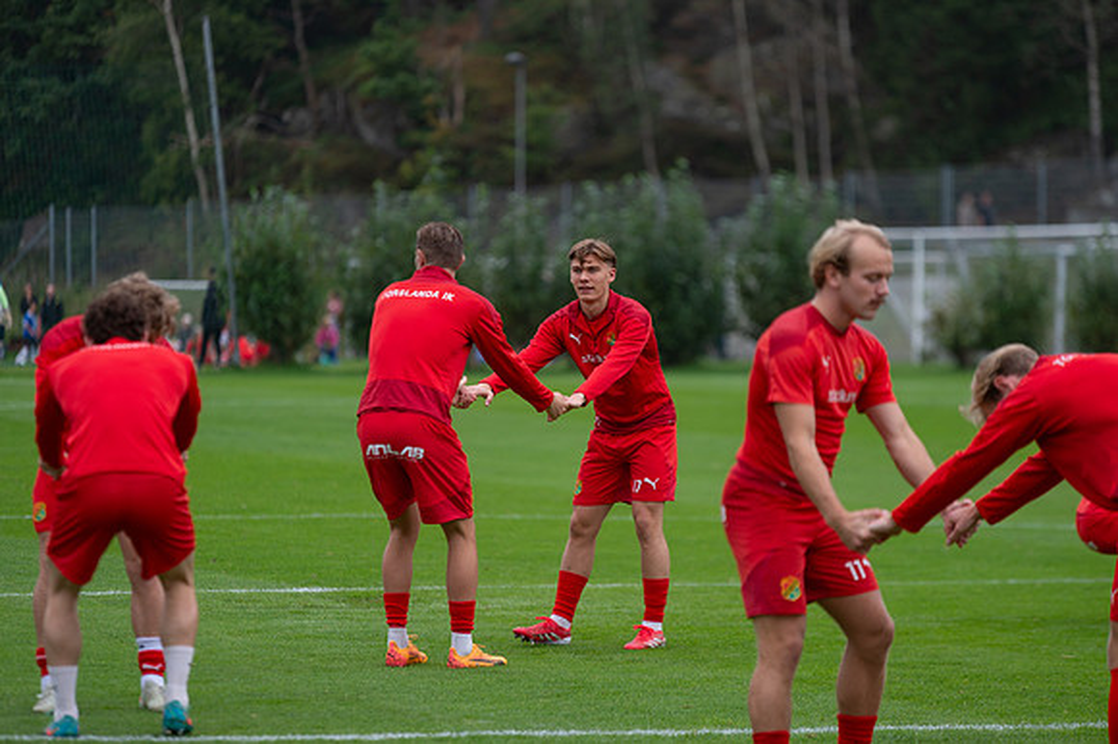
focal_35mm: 185
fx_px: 5742
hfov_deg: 11.1
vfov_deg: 7.4
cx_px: 559
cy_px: 372
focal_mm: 185
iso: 320
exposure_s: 1/1600
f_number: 3.2
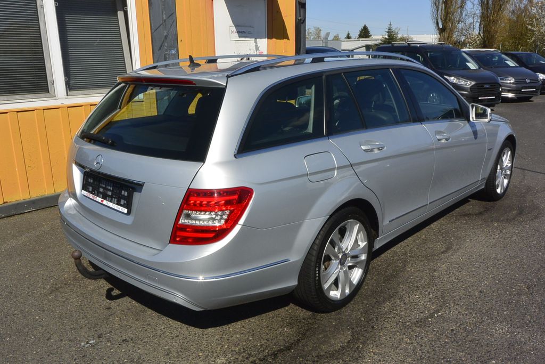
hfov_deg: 63.7
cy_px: 182
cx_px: 272
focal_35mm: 29
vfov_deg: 45.0
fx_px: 439
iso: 160
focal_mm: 11
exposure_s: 1/250
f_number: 14
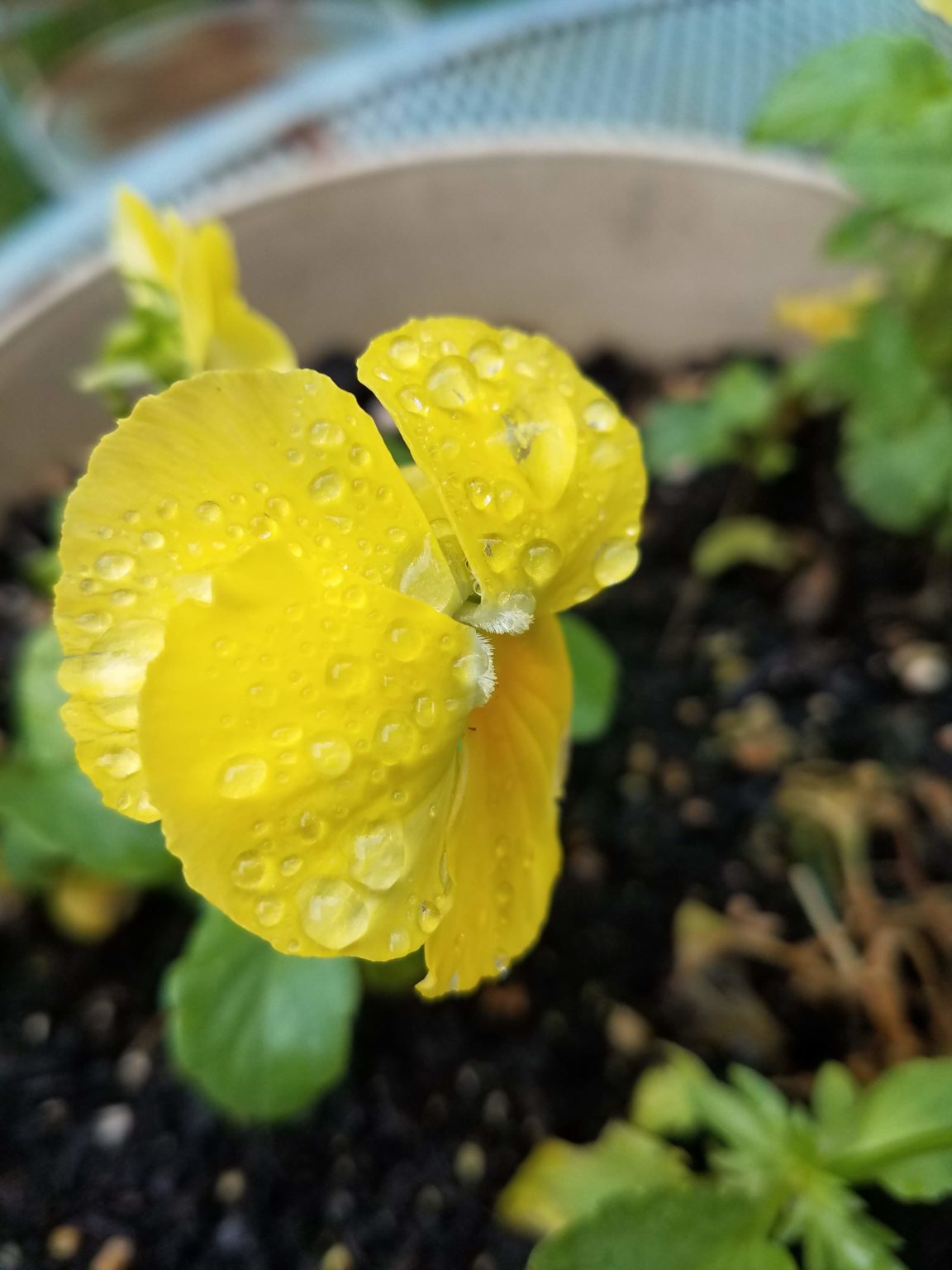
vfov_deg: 67.3
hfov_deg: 53.1
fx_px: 953
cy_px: 635
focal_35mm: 26
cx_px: 476
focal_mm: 4.2
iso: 40
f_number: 1.7
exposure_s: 1/192
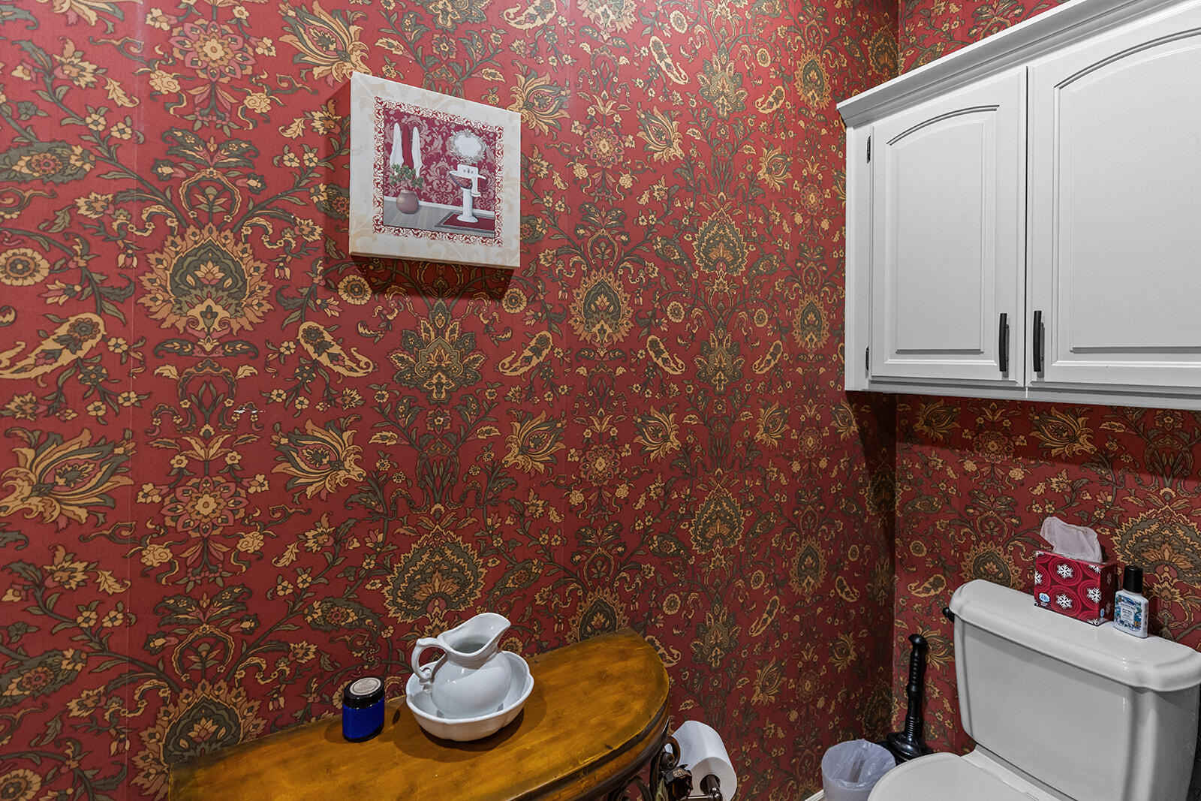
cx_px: 600
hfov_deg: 96.7
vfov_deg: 73.8
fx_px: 534
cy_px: 400
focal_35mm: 16
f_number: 3.2
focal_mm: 16
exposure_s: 1/50
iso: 1600
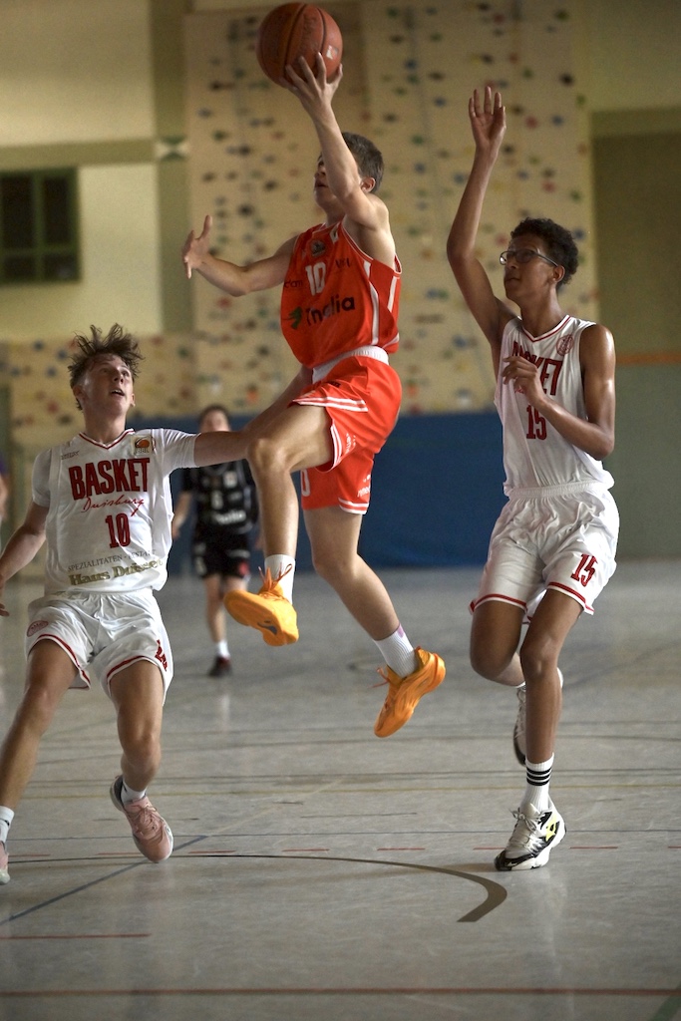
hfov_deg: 10.6
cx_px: 340
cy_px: 510
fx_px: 3687
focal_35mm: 130
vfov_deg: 15.8
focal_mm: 130
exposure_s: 1/800
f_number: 2.8
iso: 5000
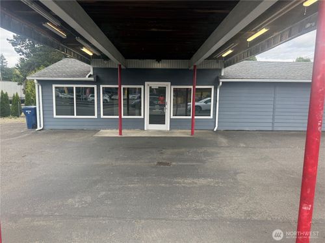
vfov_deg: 56.8
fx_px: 225
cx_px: 162
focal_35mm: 24
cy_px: 122
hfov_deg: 71.6
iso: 100
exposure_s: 1/742
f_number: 1.78
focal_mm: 6.76
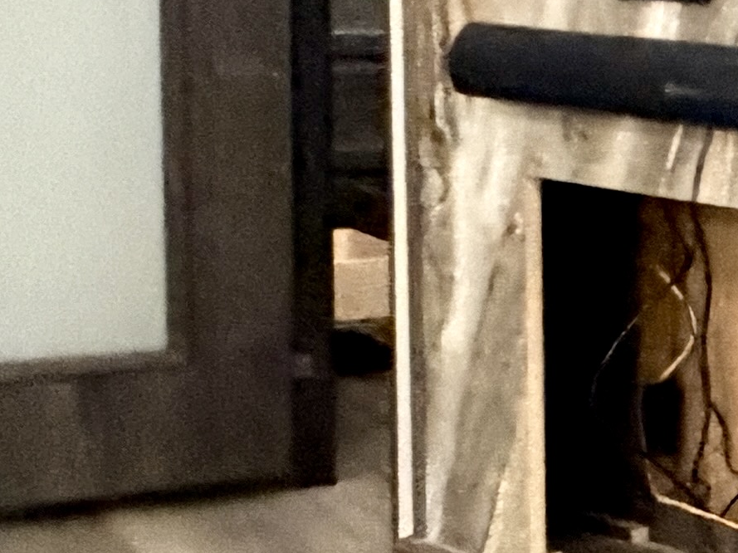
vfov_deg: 16.2
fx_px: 1918
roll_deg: -2.1
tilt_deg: -6.6
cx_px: 2158
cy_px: 56
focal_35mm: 90
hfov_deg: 11.9
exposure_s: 1/51
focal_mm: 2.22
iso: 500
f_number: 2.2
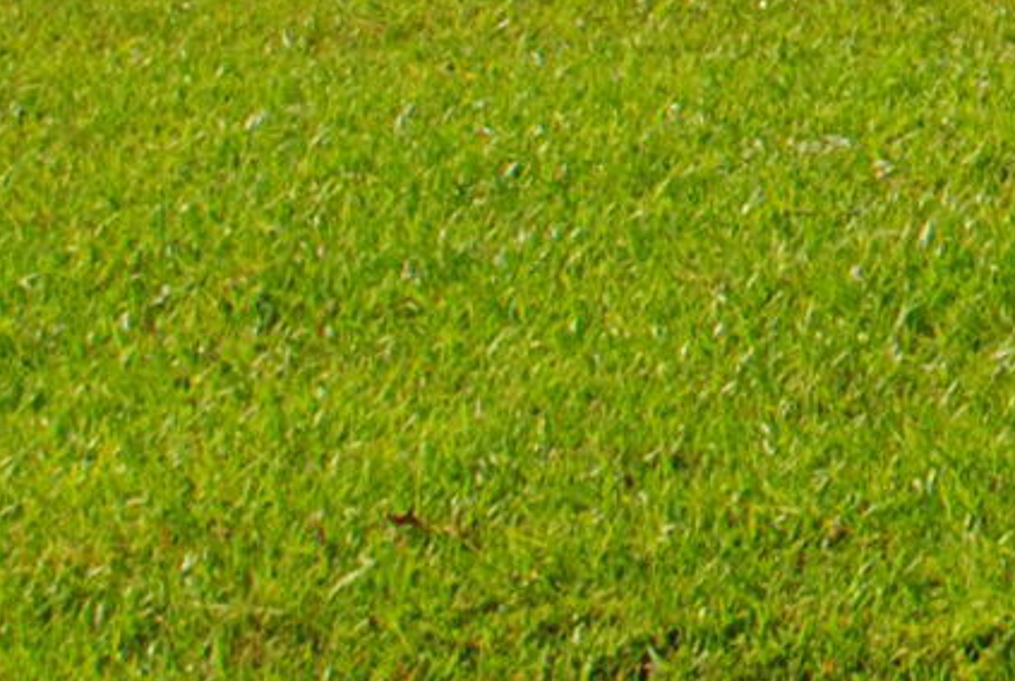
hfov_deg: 8.2
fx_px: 6385
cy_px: -575
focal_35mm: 226
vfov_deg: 6.0
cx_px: 2661
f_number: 10
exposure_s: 1/200
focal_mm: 22
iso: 200
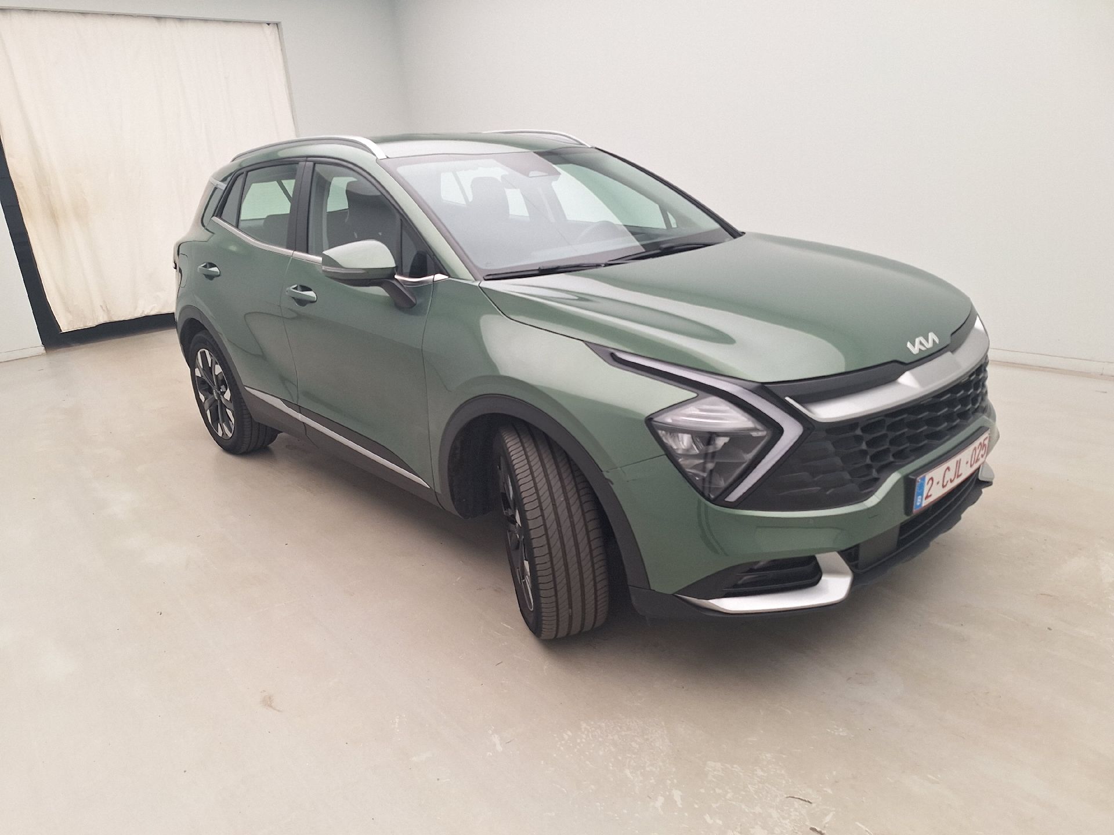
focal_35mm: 23
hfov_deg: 73.9
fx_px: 740
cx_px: 557
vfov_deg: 58.9
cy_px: 418
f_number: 1.8
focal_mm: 5.54
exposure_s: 1/100
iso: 50
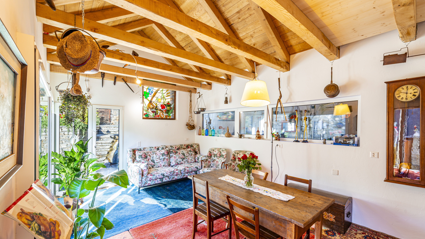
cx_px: 215
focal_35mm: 15
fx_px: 169
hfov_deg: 103.0
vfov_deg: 70.3
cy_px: 132
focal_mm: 14
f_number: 9
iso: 100
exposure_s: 1/3
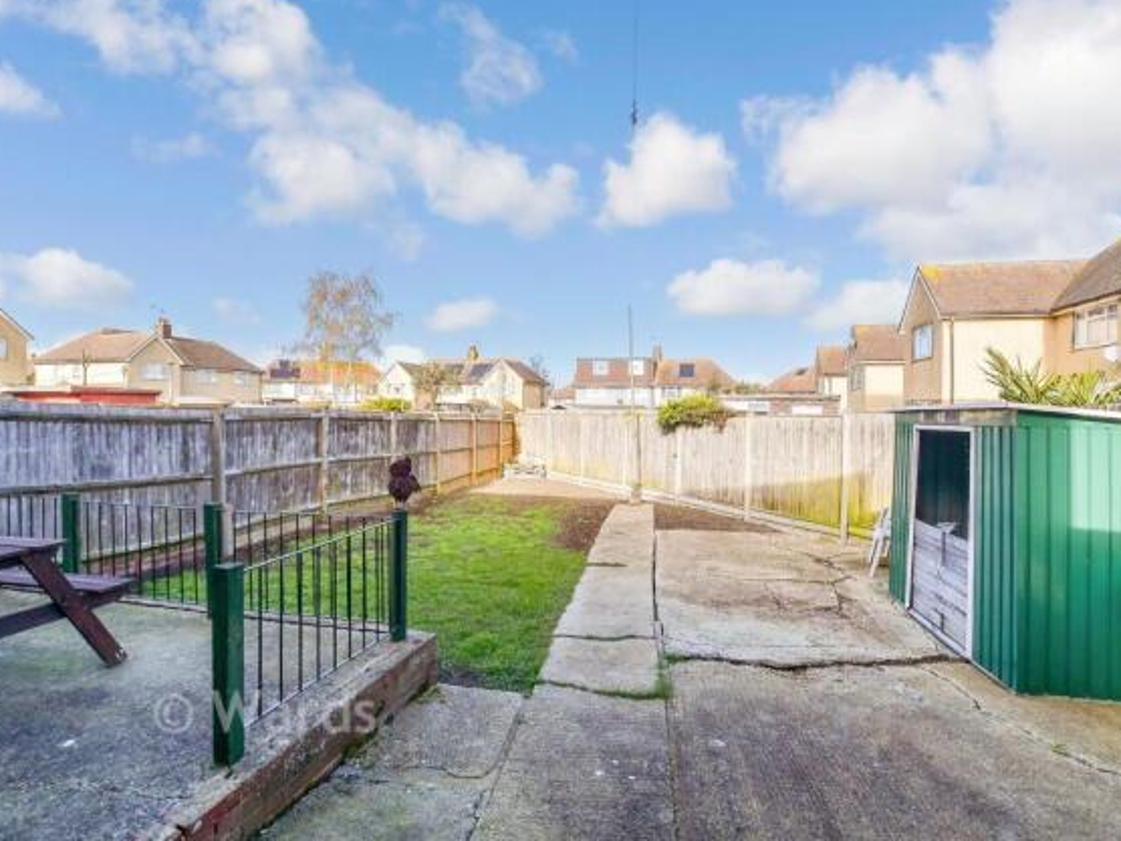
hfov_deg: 91.0
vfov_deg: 74.7
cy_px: 410
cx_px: 582
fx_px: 551
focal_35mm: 17
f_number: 8
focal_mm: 10
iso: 160
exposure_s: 1/250
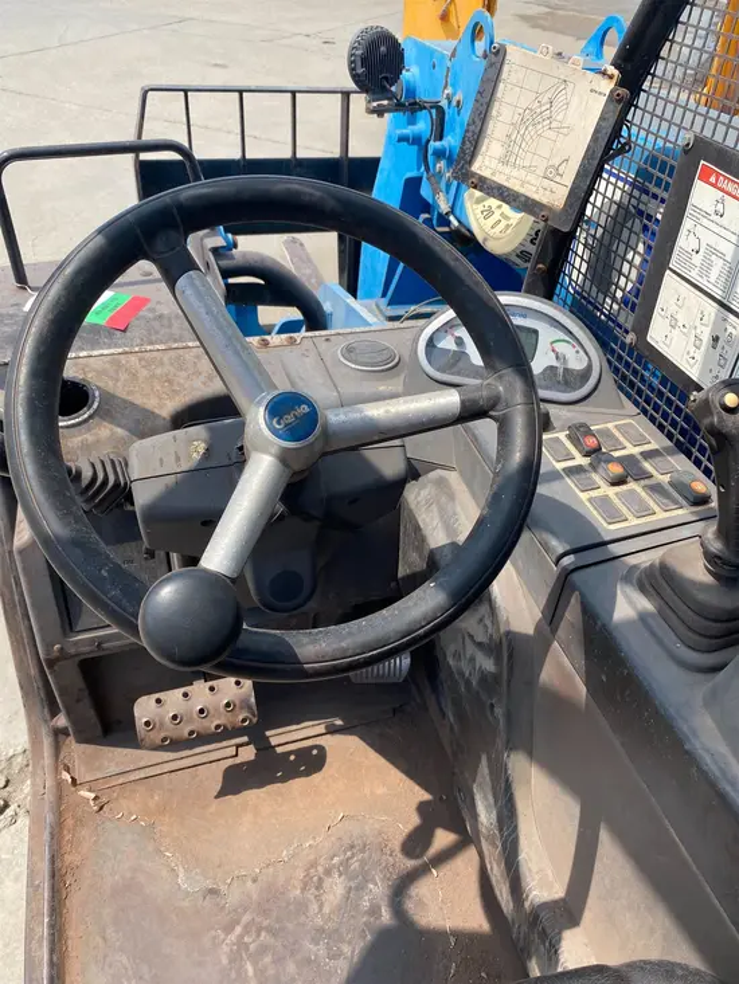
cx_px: 370
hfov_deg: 53.1
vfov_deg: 67.3
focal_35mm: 26
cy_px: 492
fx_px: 740
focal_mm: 4.25
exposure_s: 1/1346
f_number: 1.8
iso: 32
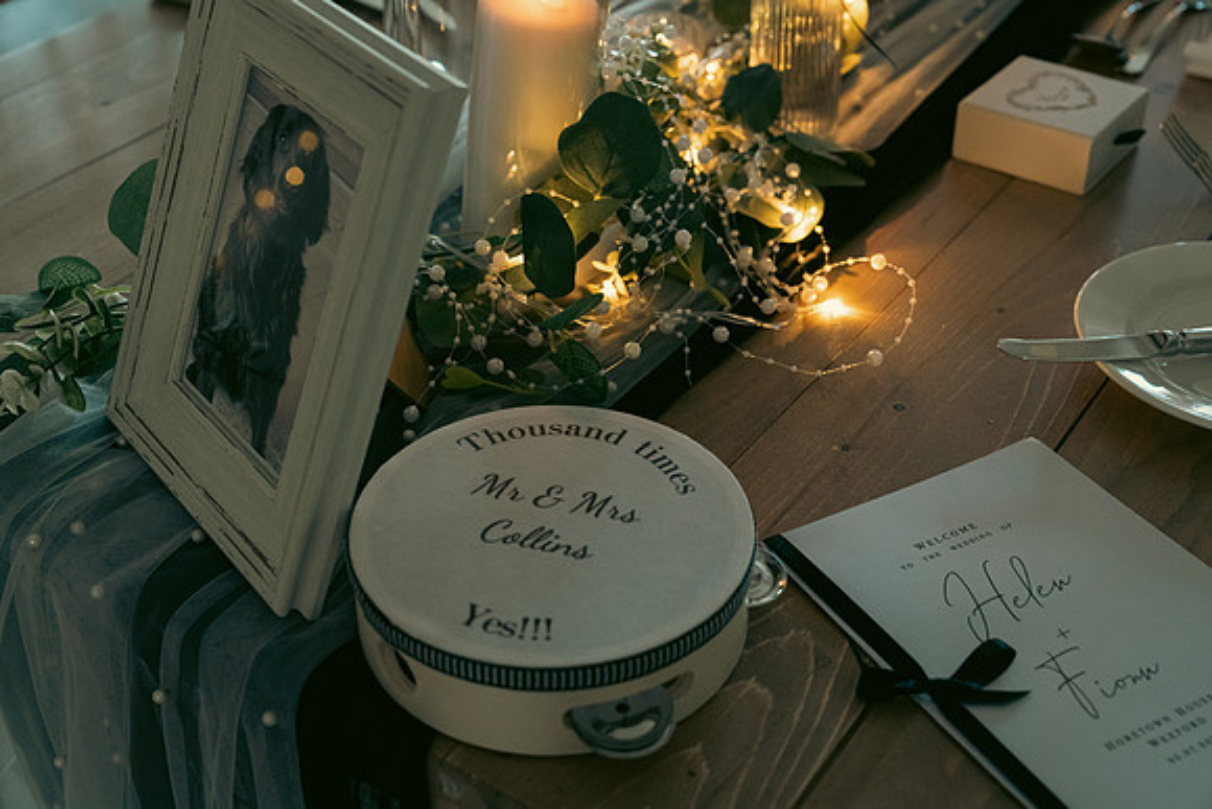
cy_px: 404
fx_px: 1616
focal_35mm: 48
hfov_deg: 41.1
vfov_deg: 28.1
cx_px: 606
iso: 5000
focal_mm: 48
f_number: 5.6
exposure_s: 1/200
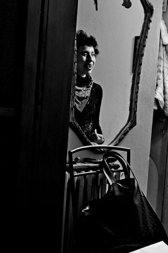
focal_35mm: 56
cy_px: 127
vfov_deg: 35.7
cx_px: 168
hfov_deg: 23.2
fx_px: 392
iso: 1600
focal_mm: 23.3
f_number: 3.2
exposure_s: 1/30
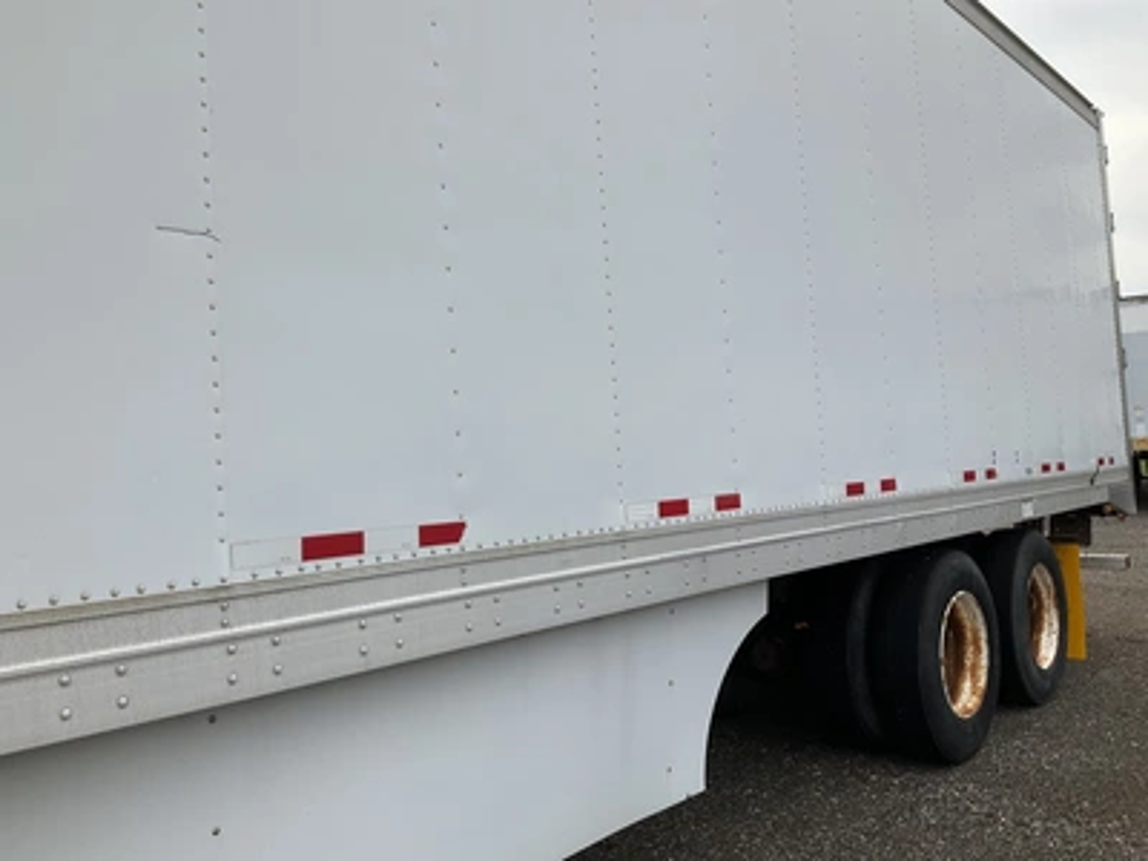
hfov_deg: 61.7
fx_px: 962
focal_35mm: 29
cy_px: 430
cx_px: 574
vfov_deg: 48.2
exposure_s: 1/1786
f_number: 1.8
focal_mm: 3
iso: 25
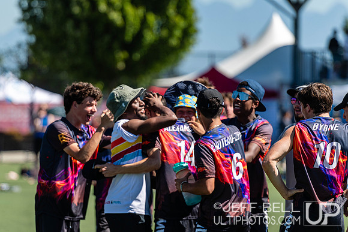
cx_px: 174
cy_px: 116
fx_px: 2901
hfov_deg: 6.9
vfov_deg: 4.6
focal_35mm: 300
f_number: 3.2
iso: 100
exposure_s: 1/2000
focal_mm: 200
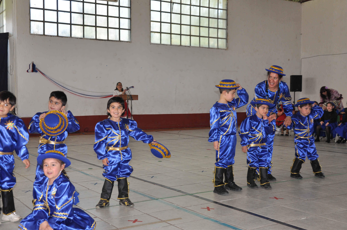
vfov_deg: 30.7
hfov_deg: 44.8
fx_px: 420
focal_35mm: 44
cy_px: 113
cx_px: 146
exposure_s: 1/125
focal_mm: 25
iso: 400
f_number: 4.5
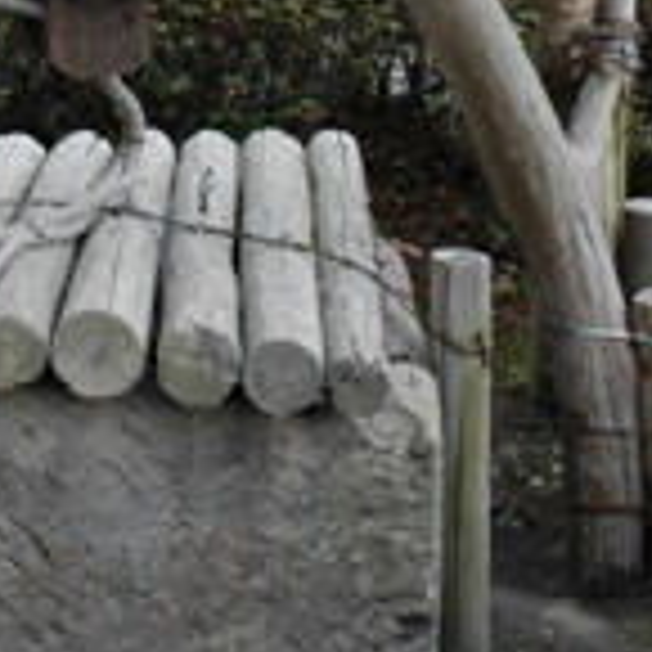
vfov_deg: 15.9
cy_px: -85
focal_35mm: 106
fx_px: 2265
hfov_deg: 16.2
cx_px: 108
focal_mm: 27
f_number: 5
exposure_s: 1/80
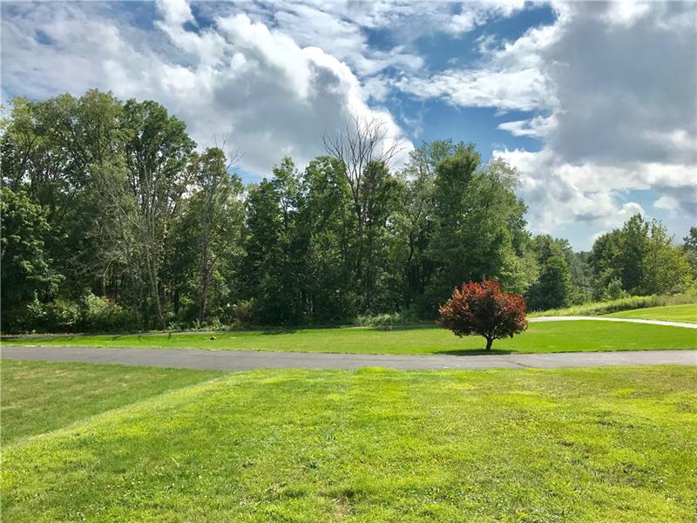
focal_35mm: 28
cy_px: 262
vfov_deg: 49.7
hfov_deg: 63.4
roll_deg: -1.1
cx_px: 348
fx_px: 564
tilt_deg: +2.7
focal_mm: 3.99
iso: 20
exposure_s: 1/4808
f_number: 1.8
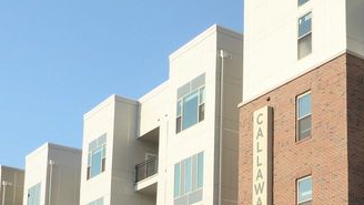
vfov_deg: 15.0
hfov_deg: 27.3
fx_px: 744
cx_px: 251
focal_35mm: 77
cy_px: 267
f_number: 3.5
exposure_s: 1/500
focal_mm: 5
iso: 160
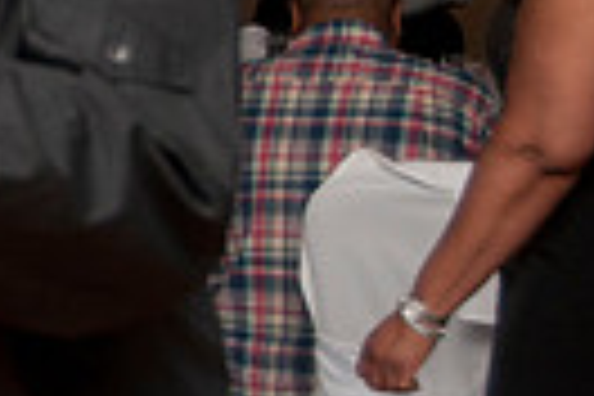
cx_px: -598
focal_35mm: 263
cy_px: -11
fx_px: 4339
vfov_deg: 5.2
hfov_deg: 7.5
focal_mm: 40
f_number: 5.6
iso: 400
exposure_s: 1/125
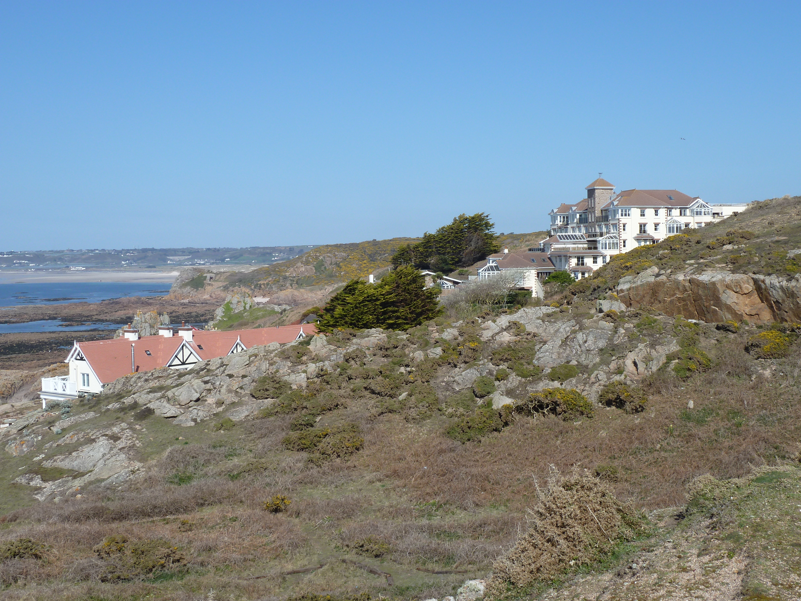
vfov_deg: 34.3
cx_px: 400
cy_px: 300
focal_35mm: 42
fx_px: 972
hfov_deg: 44.8
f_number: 5
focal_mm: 6.9
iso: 80
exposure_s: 1/400
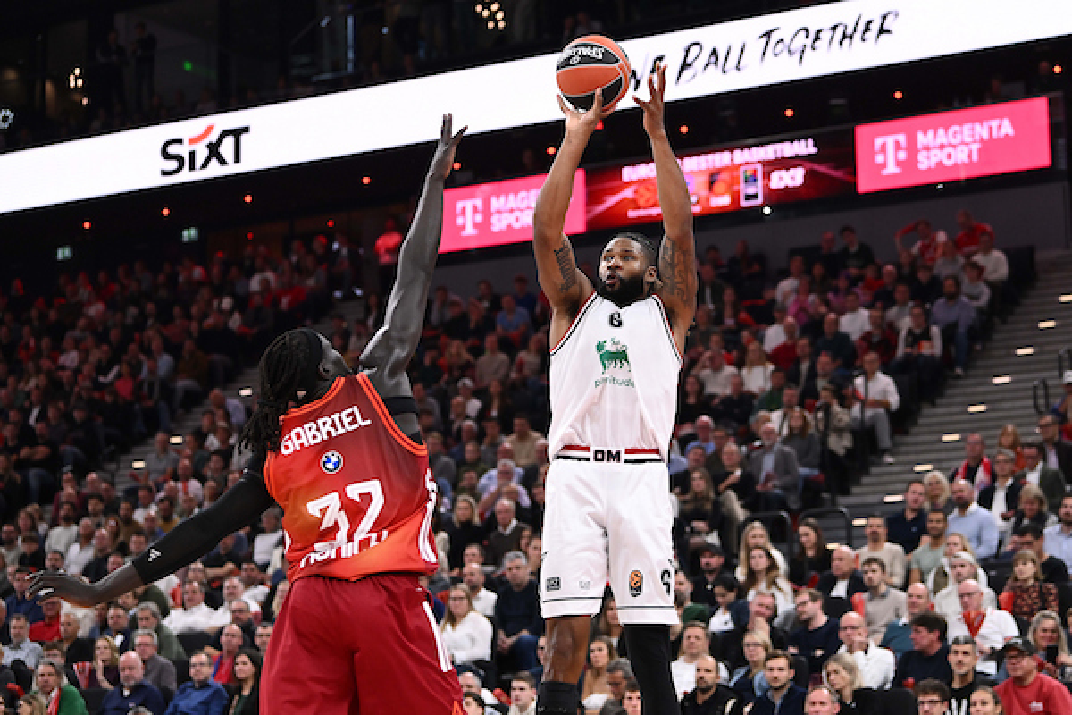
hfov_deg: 28.8
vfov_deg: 19.5
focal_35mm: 70
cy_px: 358
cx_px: 536
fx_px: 2084
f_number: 3.2
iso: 2000
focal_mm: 70
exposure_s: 1/1600
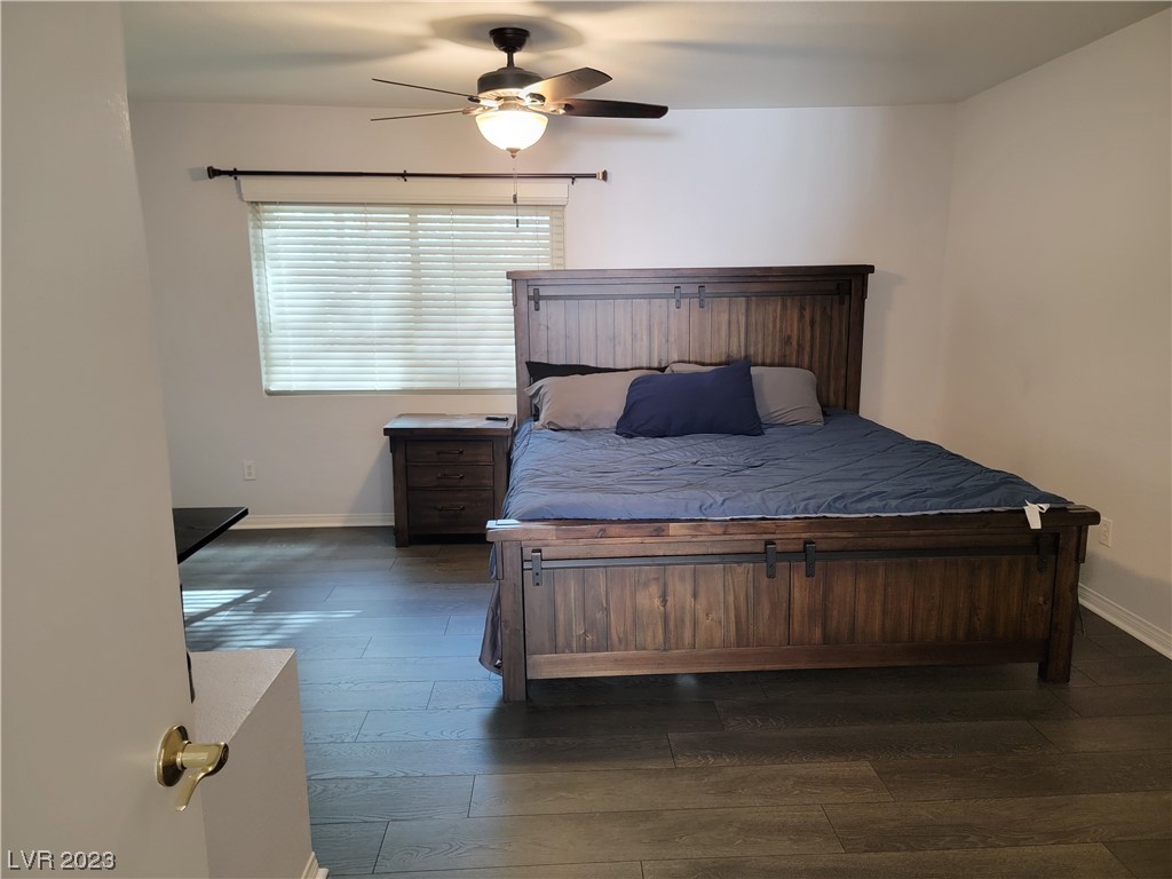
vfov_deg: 56.8
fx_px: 813
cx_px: 586
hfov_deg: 71.6
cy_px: 440
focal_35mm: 24
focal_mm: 6.7
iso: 640
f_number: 1.8
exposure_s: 1/40
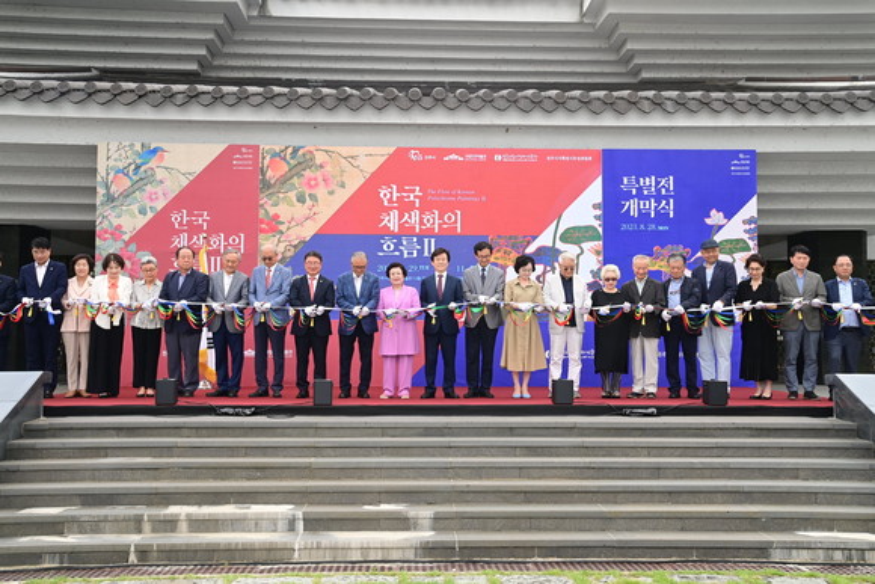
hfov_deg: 54.4
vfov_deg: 37.9
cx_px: 438
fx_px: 851
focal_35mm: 35
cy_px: 292
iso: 1000
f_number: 11
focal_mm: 35
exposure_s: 1/250
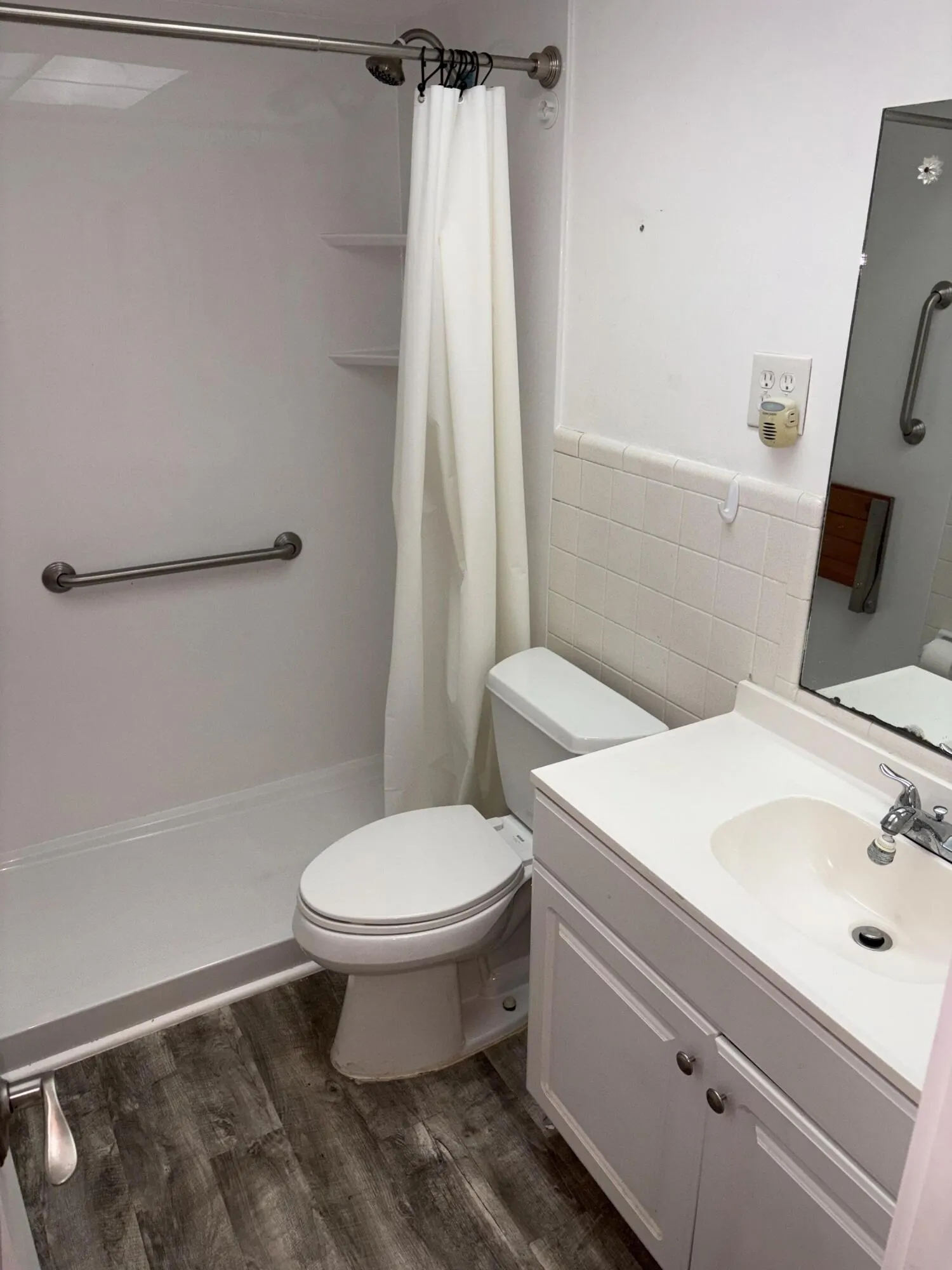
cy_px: 635
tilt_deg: -21.7
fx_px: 953
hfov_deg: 53.1
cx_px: 476
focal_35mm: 26
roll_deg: +0.5
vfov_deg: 67.3
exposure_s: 1/120
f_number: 1.6
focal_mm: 5.96
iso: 80
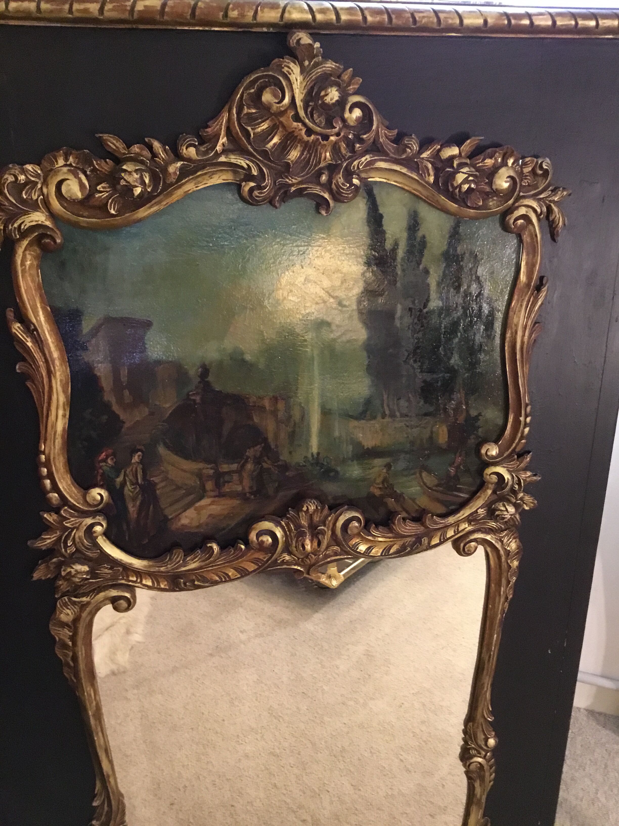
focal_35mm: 31
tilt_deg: -23.8
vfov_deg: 58.4
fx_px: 739
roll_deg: +0.2
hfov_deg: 45.4
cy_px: 413
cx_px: 310
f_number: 2.4
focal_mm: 3.3
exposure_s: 1/17
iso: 250
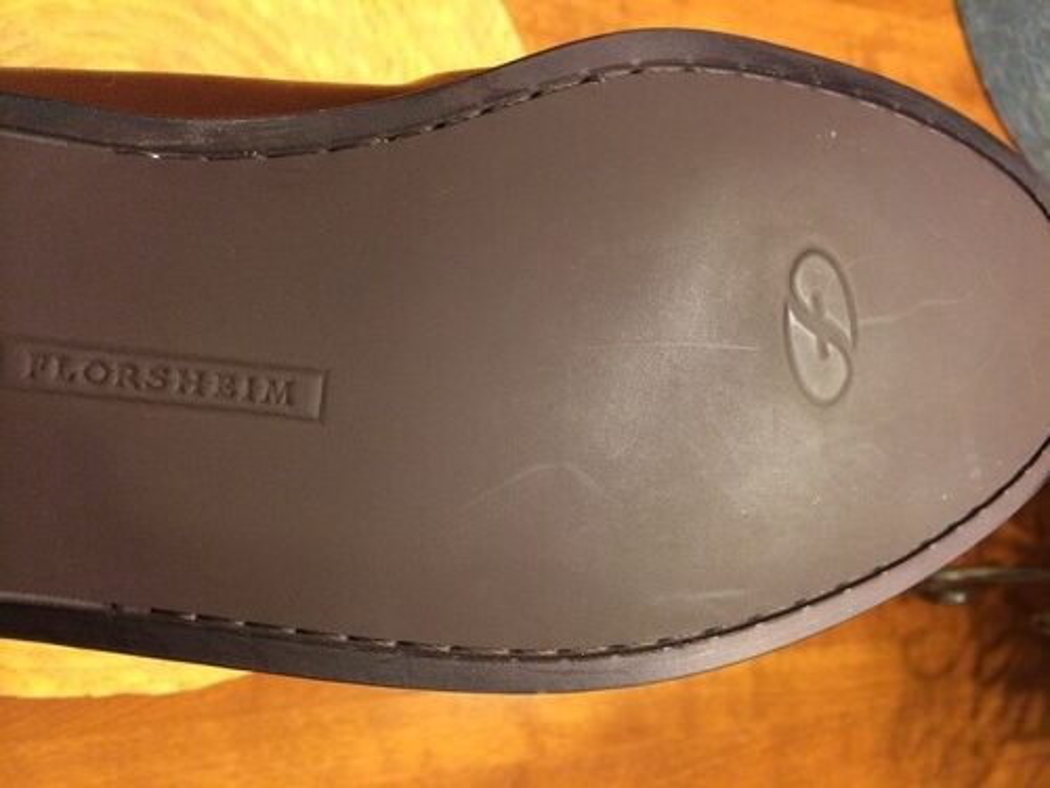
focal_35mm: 30
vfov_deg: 46.8
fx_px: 910
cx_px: 525
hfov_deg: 60.0
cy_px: 394
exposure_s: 1/30
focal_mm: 4.12
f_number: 2.2
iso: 250
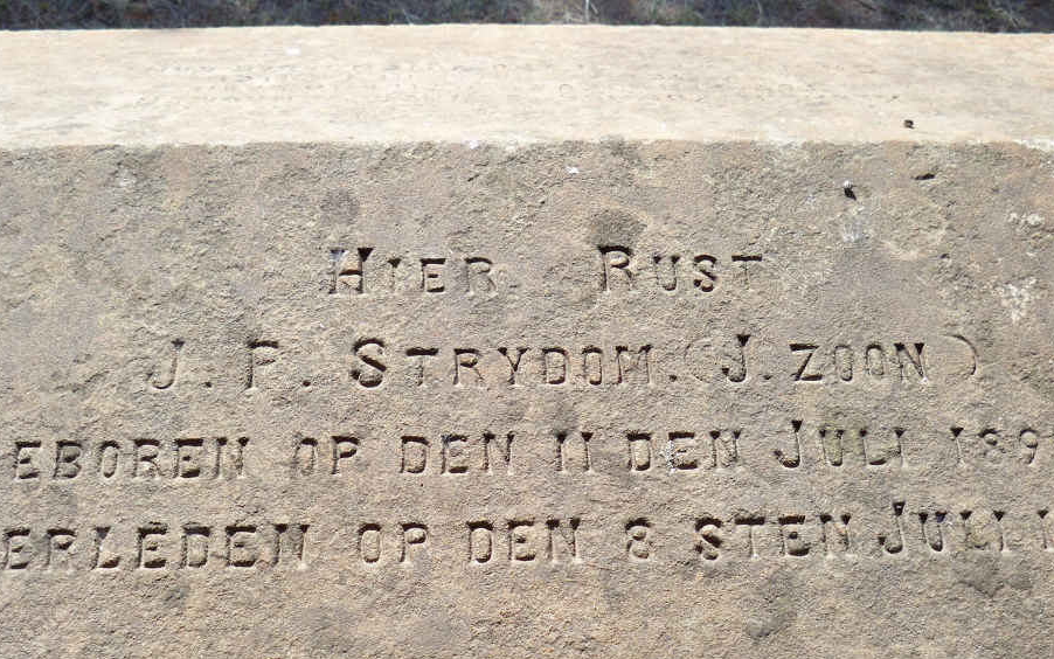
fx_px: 1379
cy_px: 484
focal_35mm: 48
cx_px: 507
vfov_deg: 26.6
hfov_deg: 41.8
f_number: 3.1
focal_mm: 6.3
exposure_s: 1/500
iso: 80
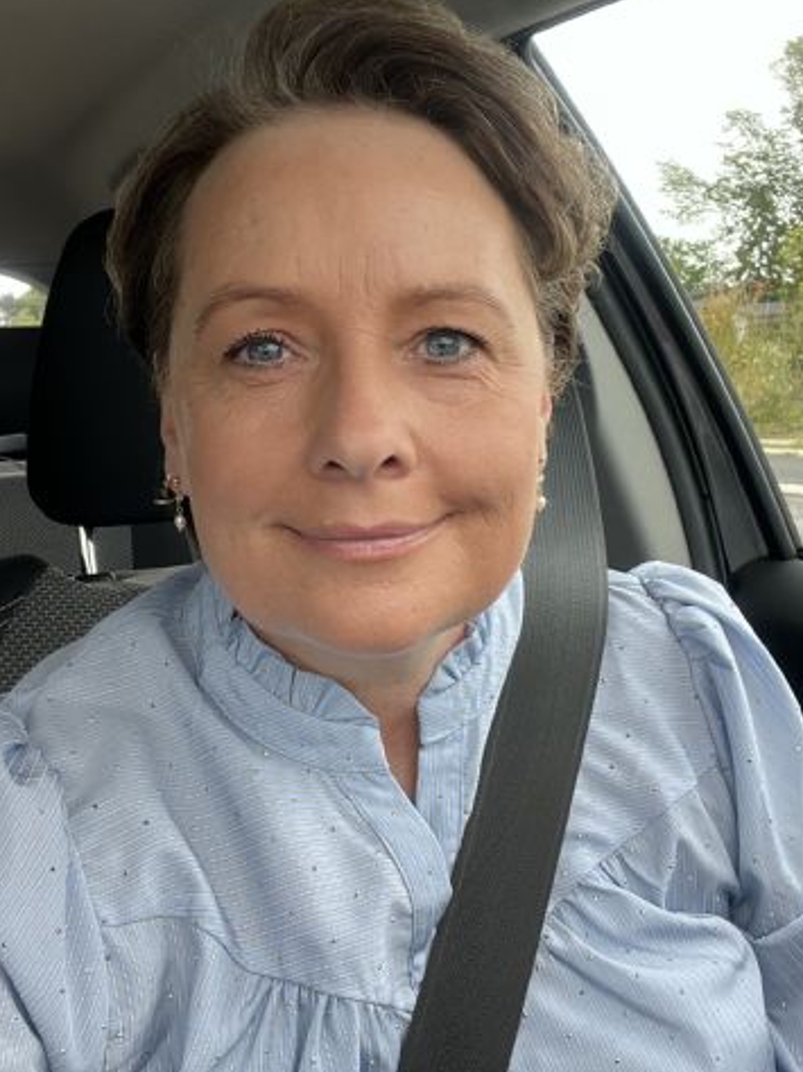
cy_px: 482
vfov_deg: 48.9
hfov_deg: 37.5
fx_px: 1176
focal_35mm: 38
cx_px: 321
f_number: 2.2
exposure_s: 1/121
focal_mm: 2.71
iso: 64
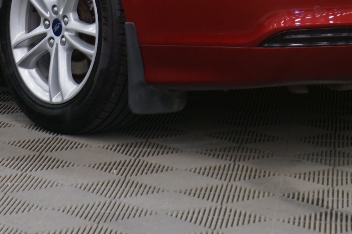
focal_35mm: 182
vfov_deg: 7.4
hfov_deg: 11.3
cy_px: -169
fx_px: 1779
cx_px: 120
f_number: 5
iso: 400
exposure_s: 1/6
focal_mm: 51
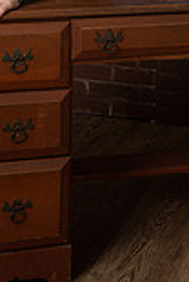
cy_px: -78
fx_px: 1113
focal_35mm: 142
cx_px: 213
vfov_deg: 13.9
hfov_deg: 9.6
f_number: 5
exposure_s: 1/160
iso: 200
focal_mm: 49
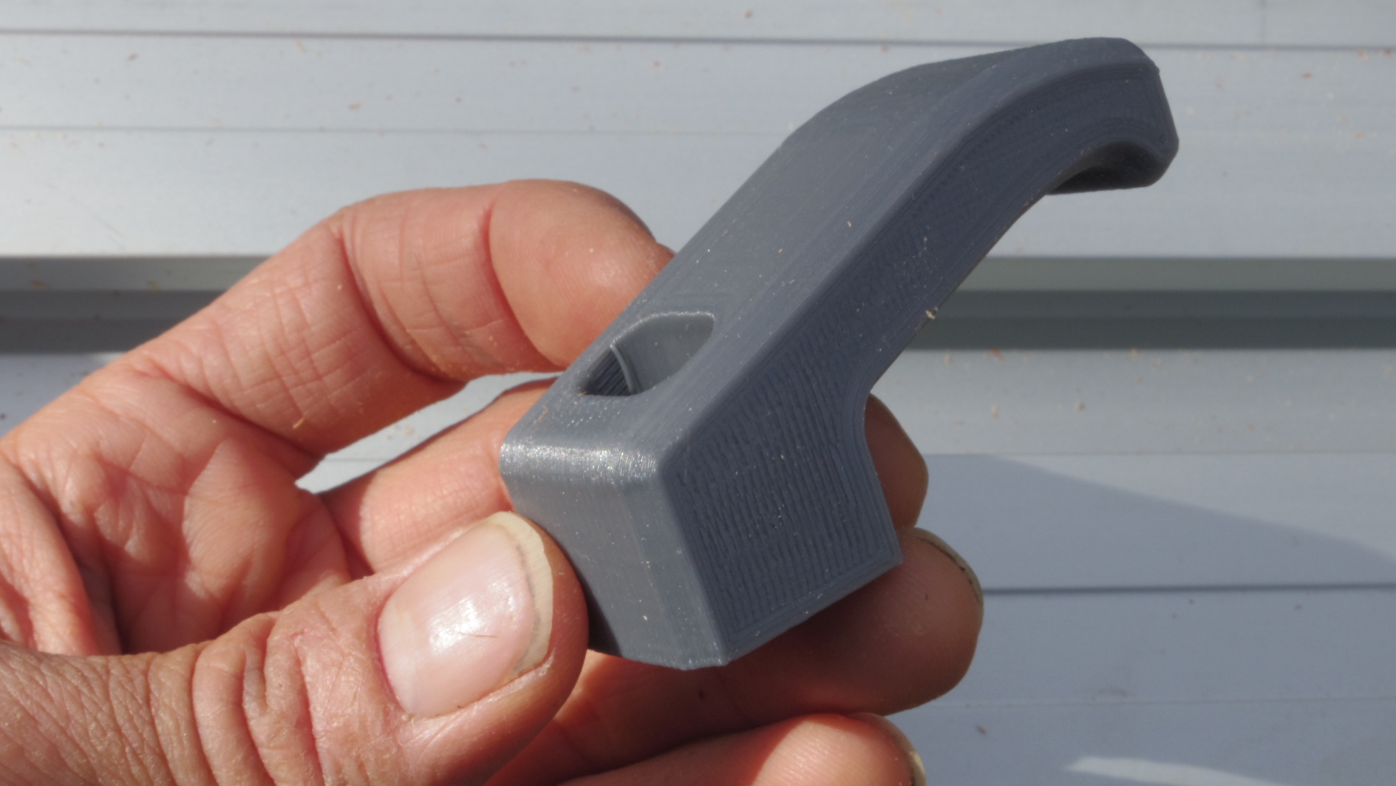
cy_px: 398
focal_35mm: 62
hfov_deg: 33.8
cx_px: 691
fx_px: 2295
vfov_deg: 19.4
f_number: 7.1
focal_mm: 10.1
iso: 125
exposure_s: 1/200
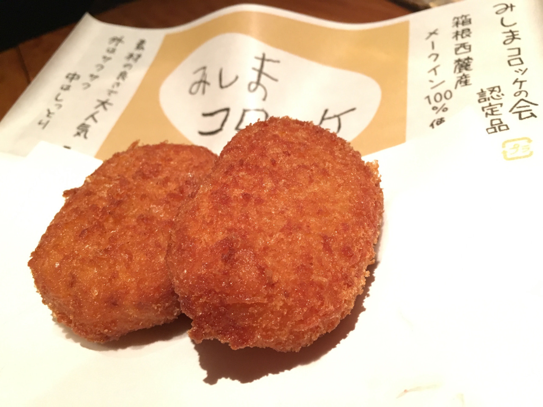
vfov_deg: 48.2
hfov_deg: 61.7
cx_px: 272
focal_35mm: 29
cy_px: 204
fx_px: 455
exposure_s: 1/30
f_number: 2.2
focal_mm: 4.15
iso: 200
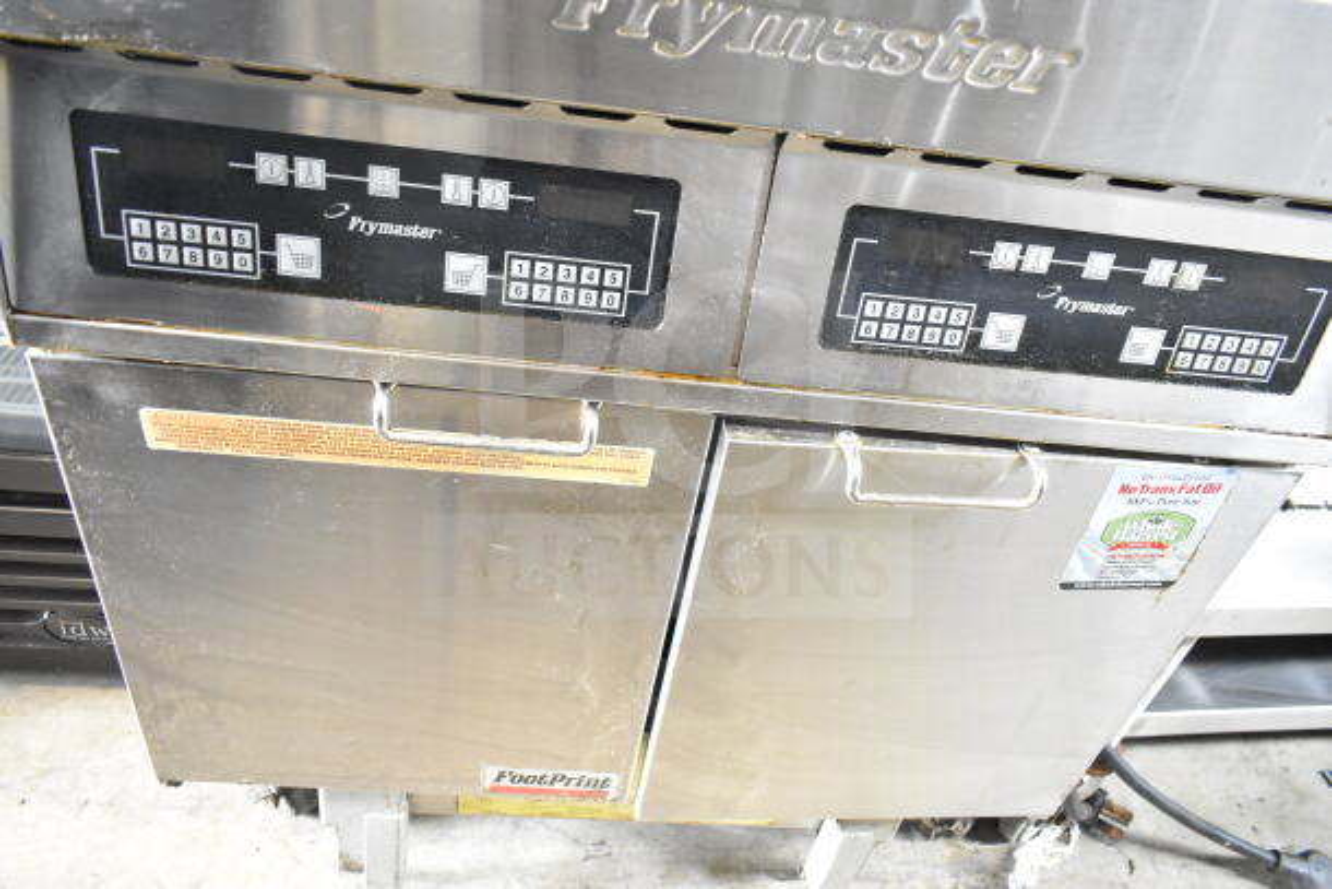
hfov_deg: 67.4
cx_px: 666
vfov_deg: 48.0
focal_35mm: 27
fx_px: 999
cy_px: 444
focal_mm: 18
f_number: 3.5
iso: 5600
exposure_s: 1/30
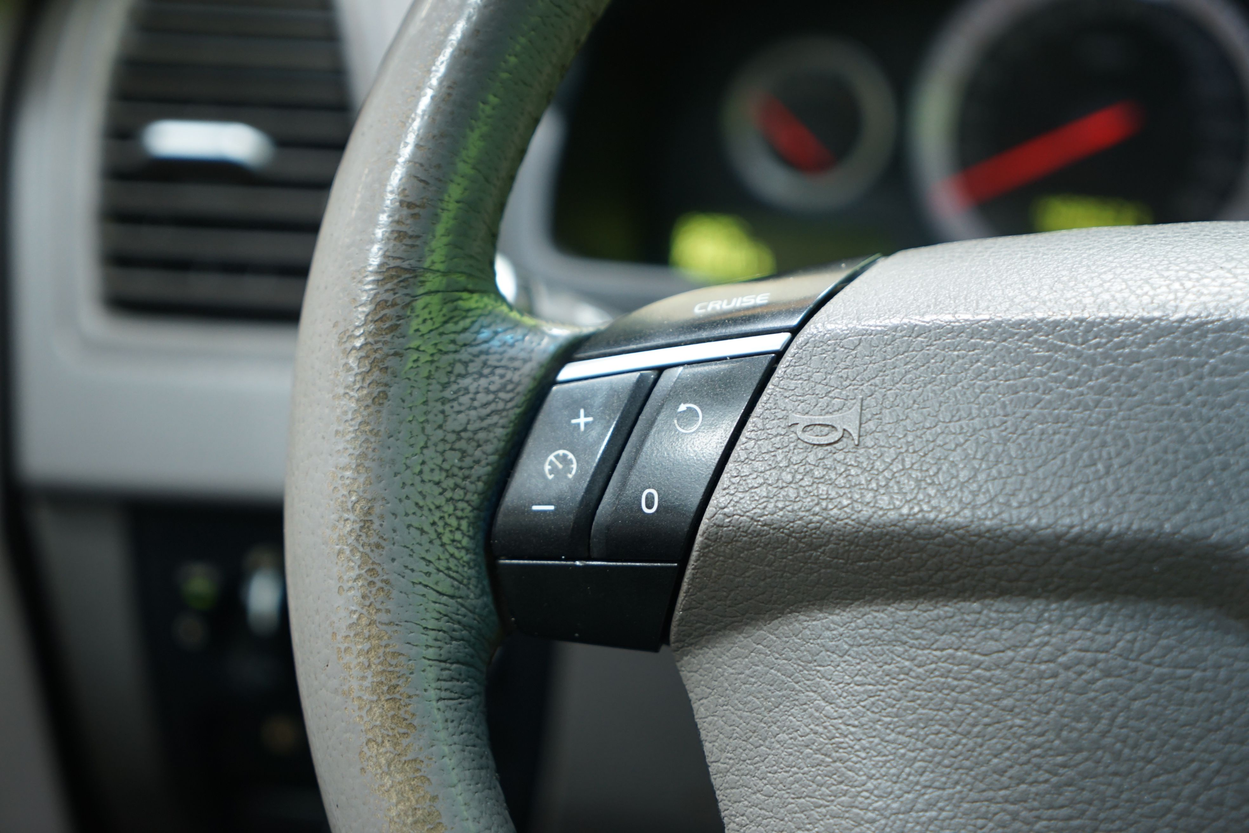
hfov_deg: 28.8
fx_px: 2428
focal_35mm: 70
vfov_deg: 19.5
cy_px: 416
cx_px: 624
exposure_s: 1/20
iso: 800
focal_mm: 70
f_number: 4.5
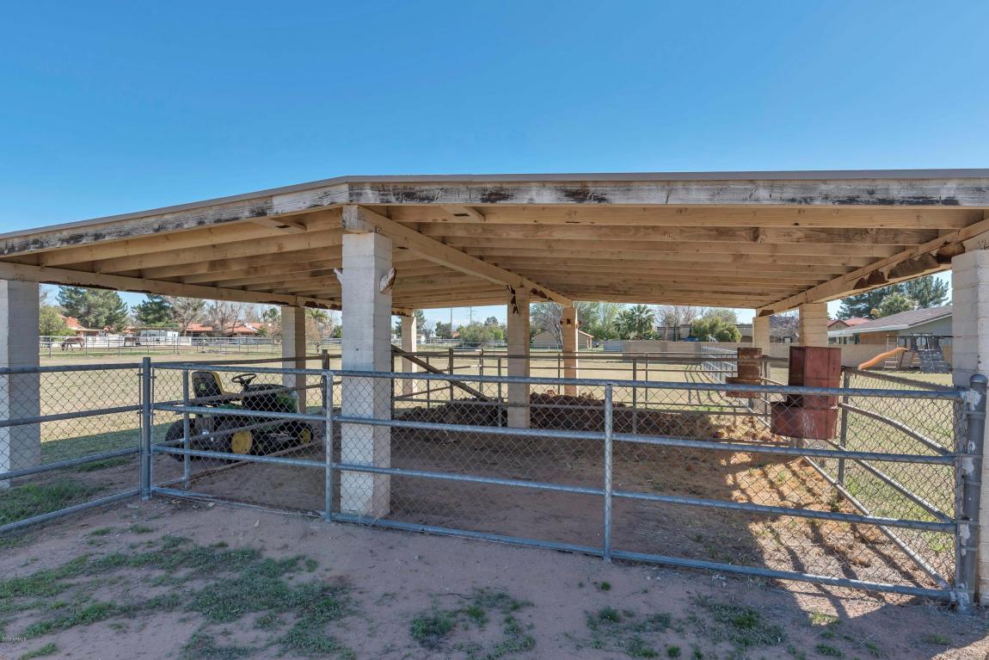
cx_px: 494
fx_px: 522
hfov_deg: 86.9
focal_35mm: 19
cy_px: 330
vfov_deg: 64.6
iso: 400
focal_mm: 19
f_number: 10
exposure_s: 1/400
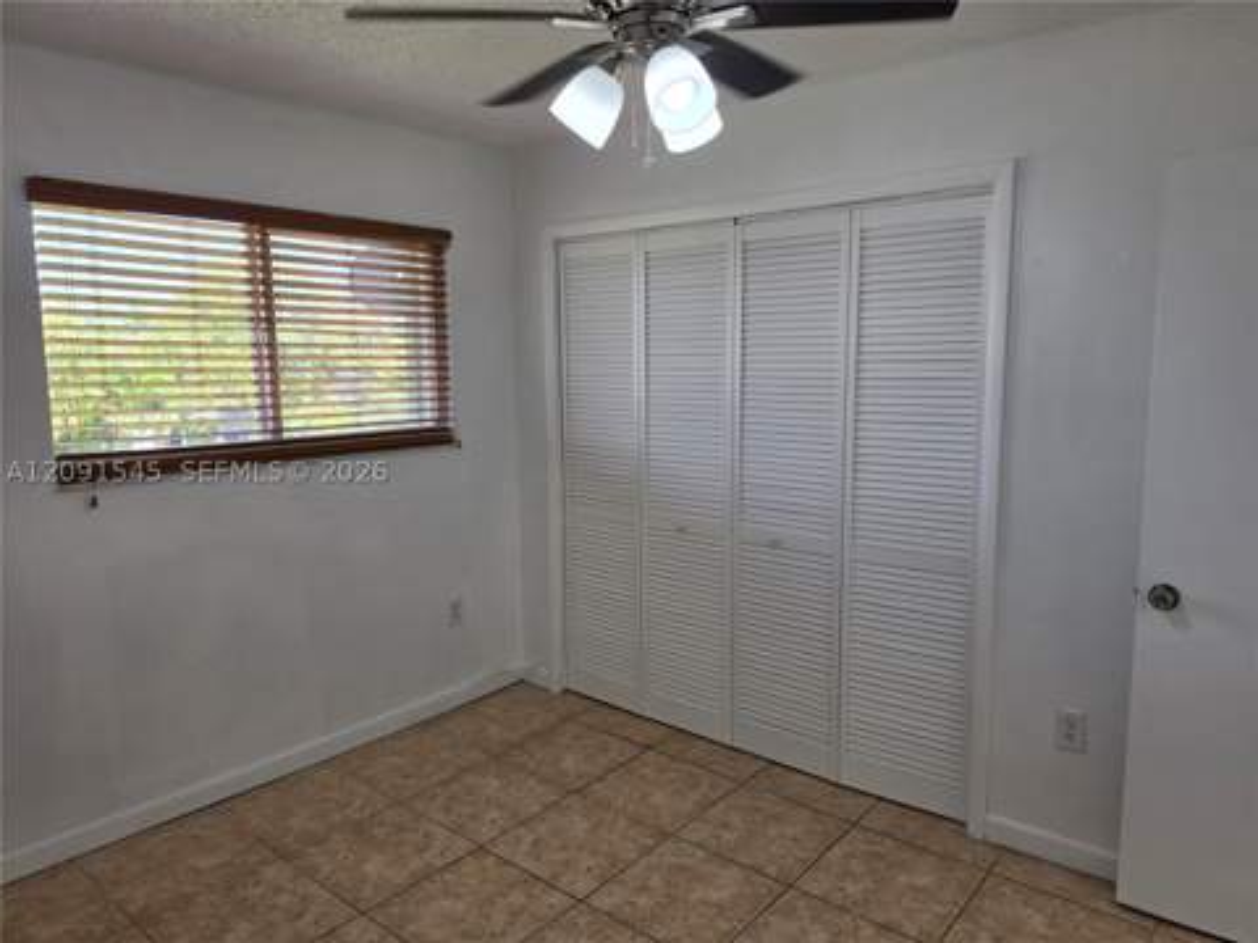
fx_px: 836
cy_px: 472
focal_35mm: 23
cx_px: 629
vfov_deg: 58.9
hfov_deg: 73.9
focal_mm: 6.5
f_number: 1.4
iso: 12
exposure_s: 1/120
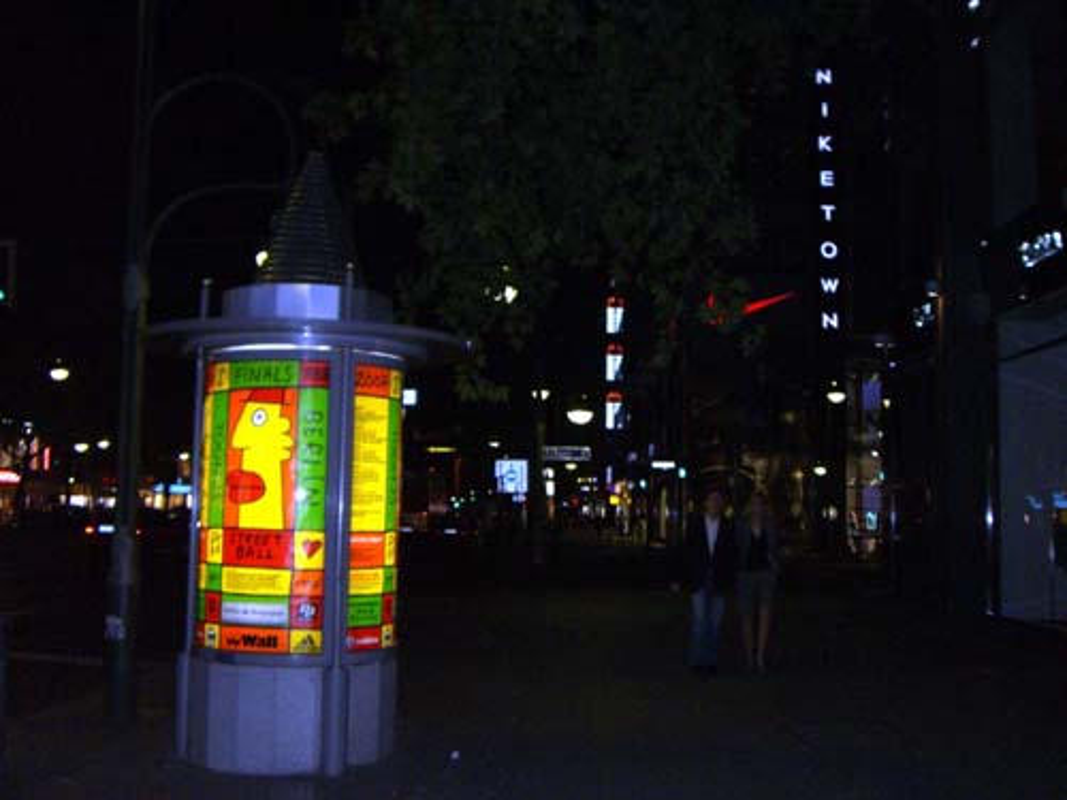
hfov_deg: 49.0
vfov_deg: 37.7
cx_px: 534
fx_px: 1171
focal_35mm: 38
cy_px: 400
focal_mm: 6.2
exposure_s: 1/60
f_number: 2.7
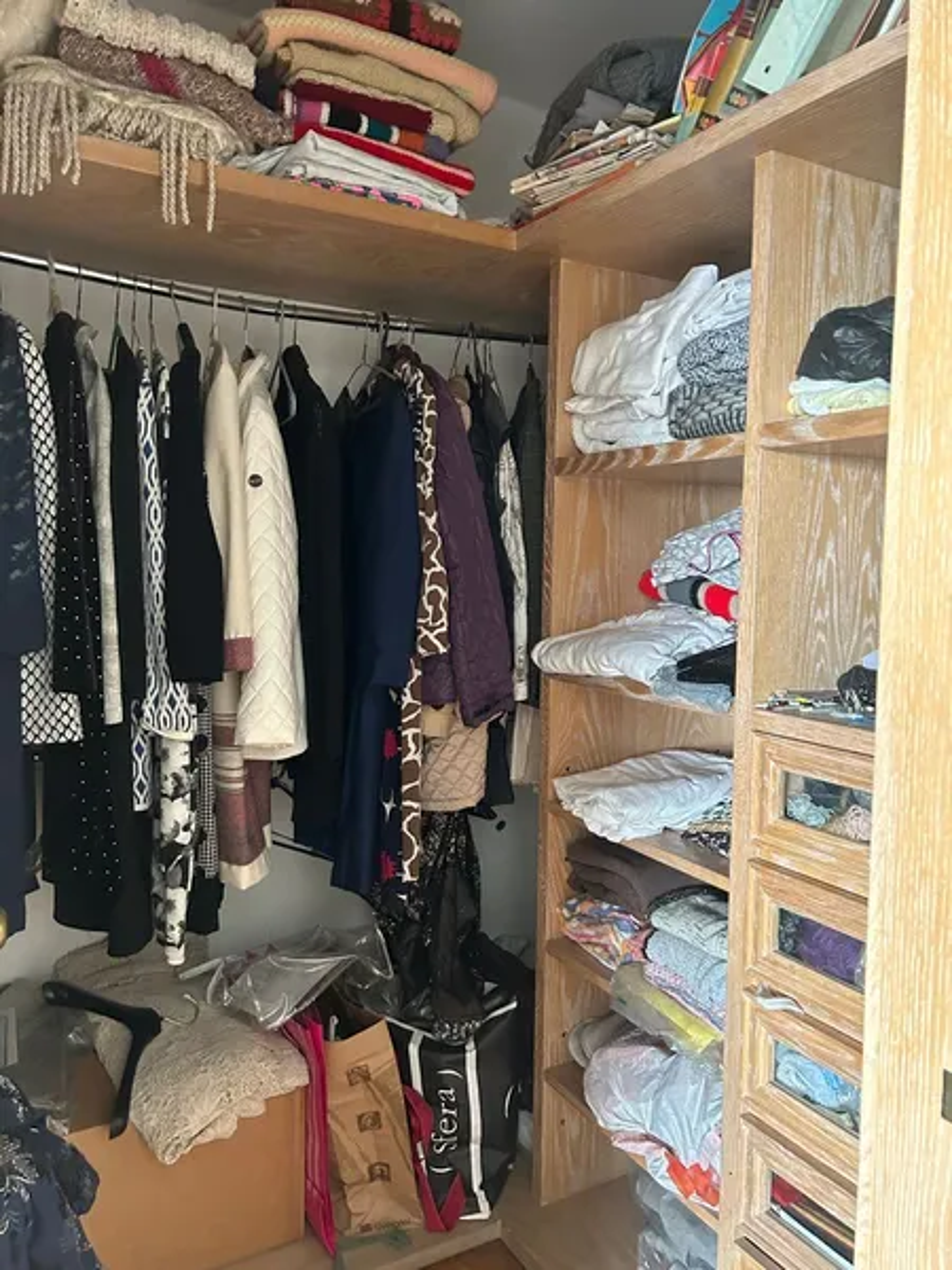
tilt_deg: -0.9
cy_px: 635
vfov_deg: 67.3
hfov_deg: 53.1
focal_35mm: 26
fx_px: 953
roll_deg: -1.4
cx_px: 476
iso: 500
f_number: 1.5
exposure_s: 1/52
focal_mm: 5.7
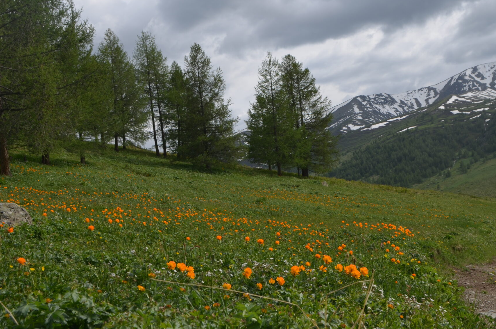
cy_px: 157
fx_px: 619
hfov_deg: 43.5
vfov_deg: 29.7
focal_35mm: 45
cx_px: 296
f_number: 8
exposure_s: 1/250
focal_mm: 20
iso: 100
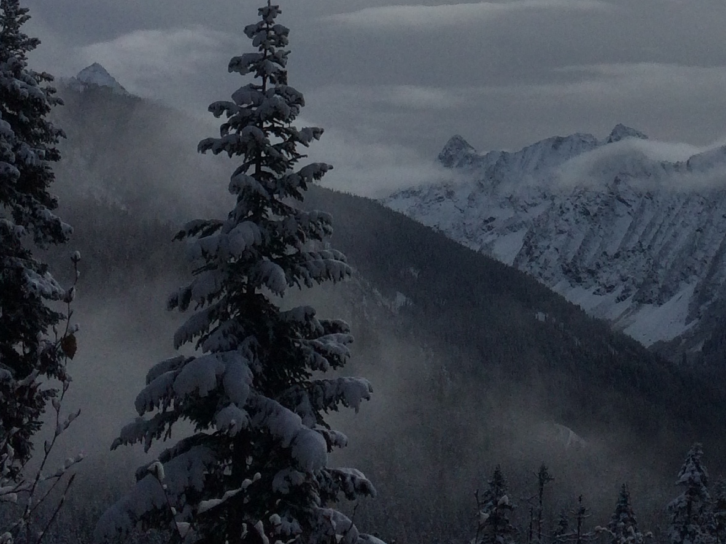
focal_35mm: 80
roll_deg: +1.2
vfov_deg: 17.3
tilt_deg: +14.7
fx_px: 1678
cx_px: 640
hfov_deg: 23.8
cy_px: -162
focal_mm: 4.15
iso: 32
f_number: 2.2
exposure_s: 1/8264
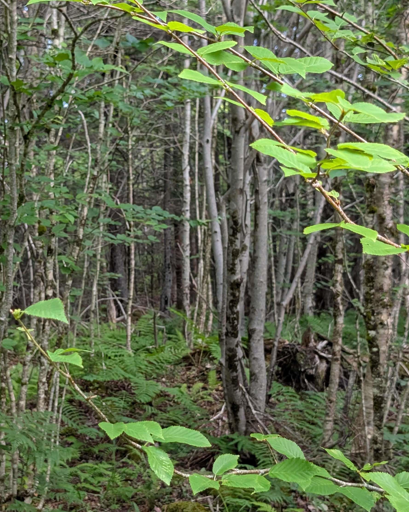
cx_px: 79
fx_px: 999
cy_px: 254
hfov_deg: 22.8
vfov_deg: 28.7
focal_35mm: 66
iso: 308
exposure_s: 1/400
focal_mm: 6.9
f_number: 1.68
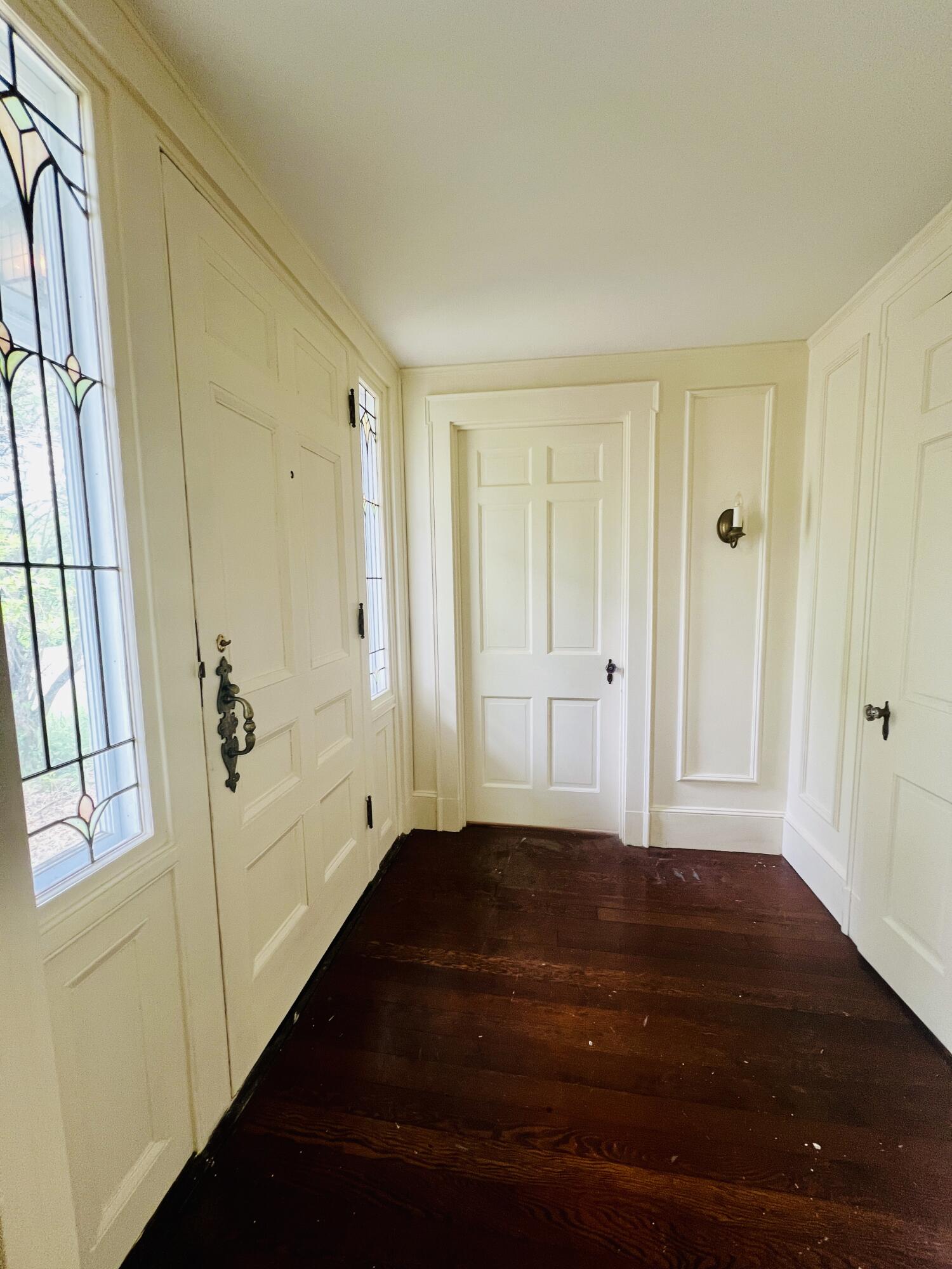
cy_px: 634
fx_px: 477
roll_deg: +1.2
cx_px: 476
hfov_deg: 89.9
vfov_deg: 106.2
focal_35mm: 13
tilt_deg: -5.0
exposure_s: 1/60
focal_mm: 1.57
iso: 125
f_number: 1.8
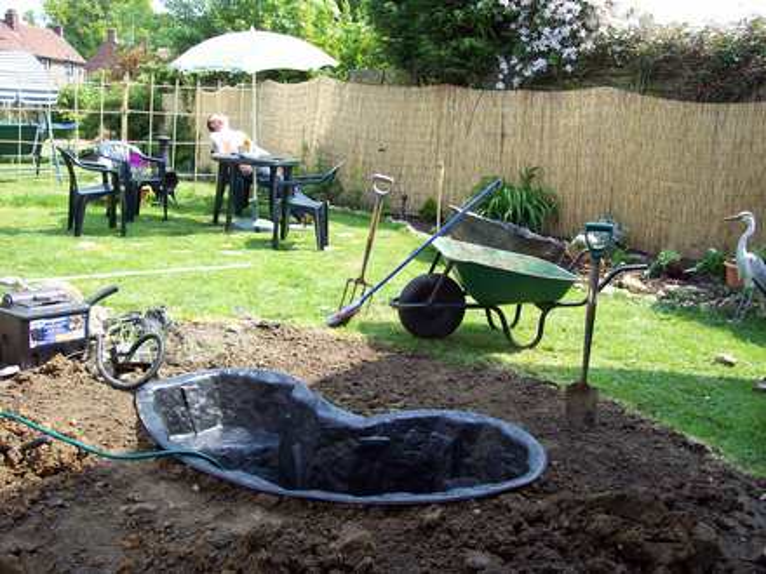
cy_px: 287
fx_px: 797
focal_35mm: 36
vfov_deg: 39.7
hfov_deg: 51.4
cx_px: 383
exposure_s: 1/310
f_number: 2.7
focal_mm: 6
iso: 80
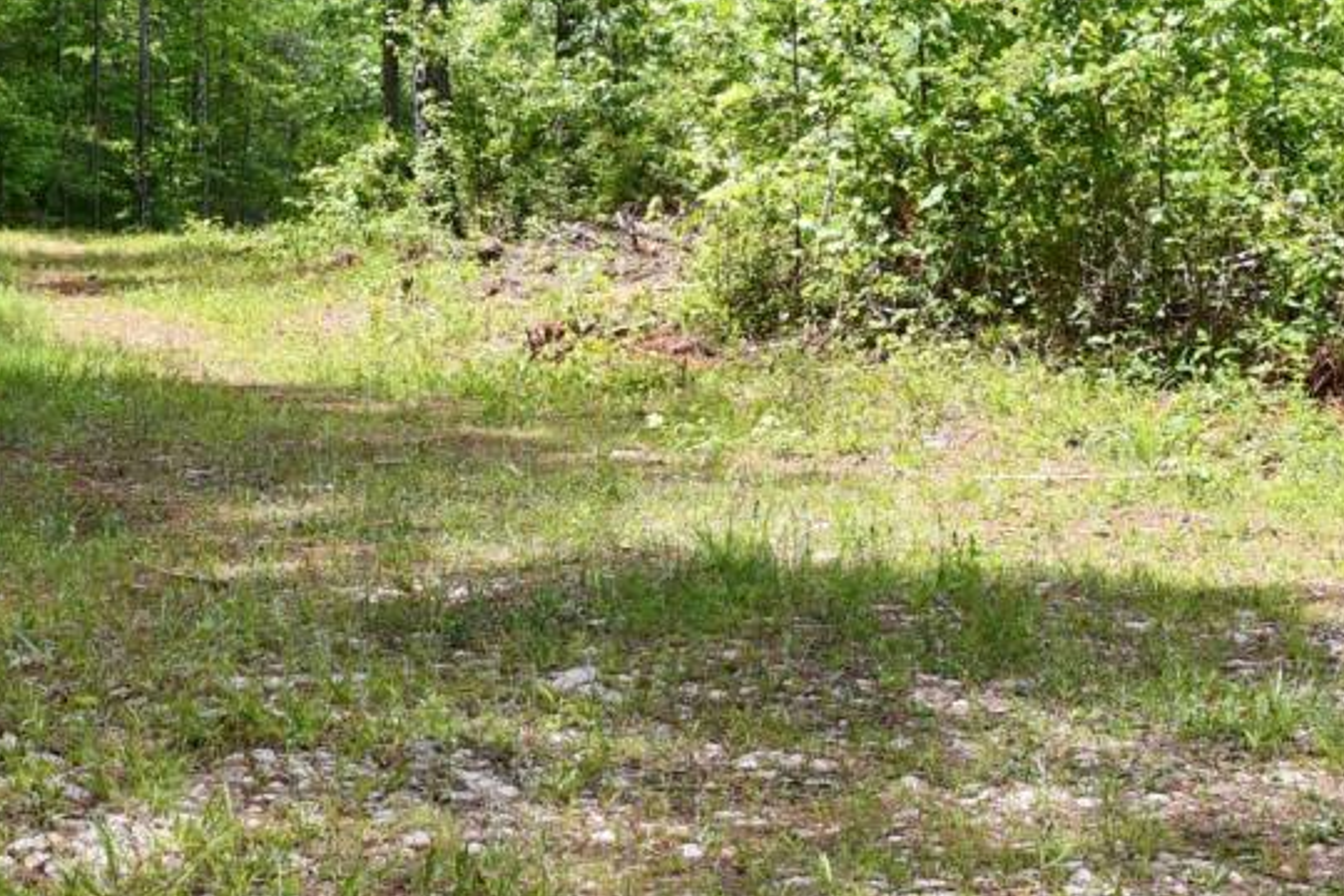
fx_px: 2986
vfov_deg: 16.9
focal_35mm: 80
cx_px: 503
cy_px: 122
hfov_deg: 25.3
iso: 200
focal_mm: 18
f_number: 6.3
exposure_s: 1/250
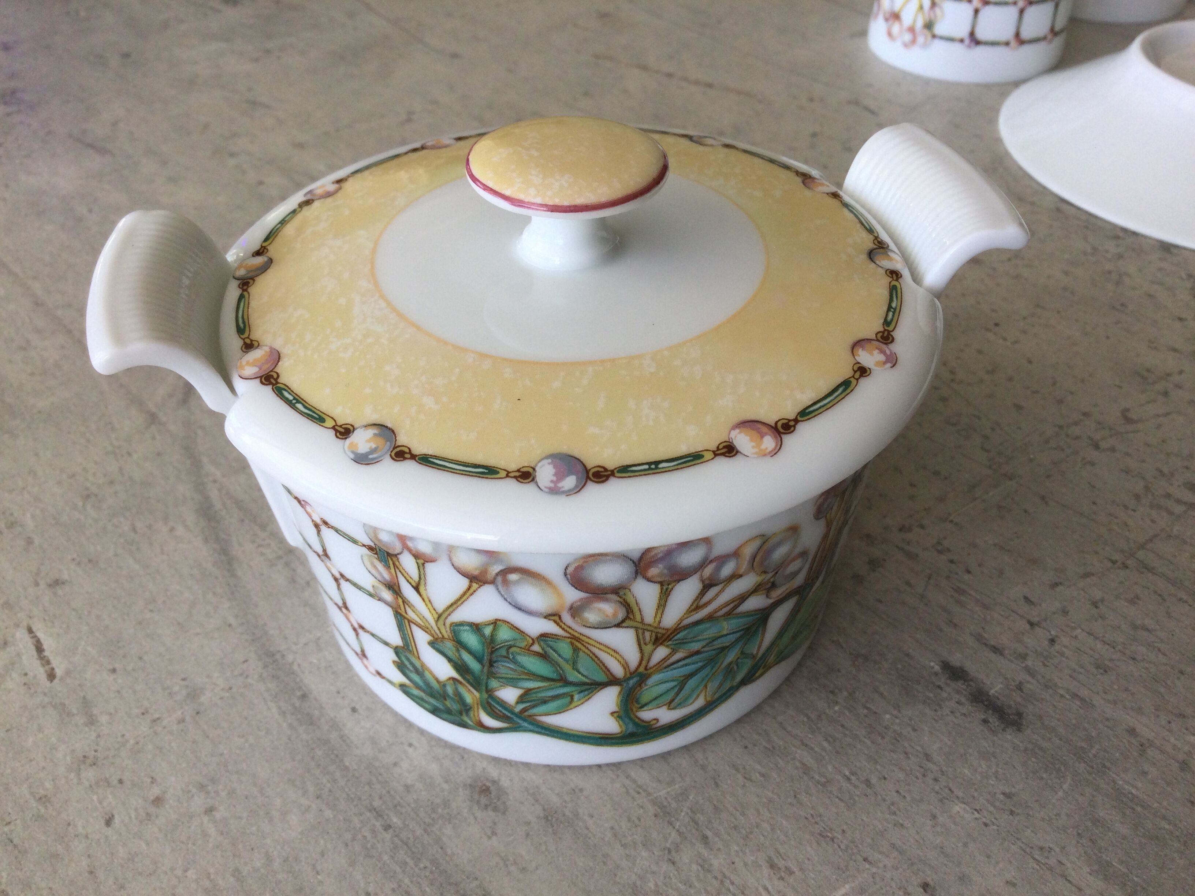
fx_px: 1070
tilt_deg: -41.7
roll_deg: -0.5
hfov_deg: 58.4
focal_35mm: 31
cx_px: 598
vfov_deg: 45.4
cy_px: 448
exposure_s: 1/100
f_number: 2.4
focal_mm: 3.3
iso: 25
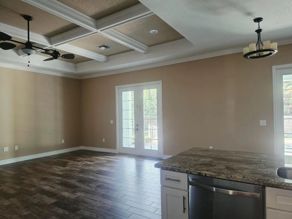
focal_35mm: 23
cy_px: 110
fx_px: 194
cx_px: 146
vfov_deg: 58.9
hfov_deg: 73.9
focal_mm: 6.3
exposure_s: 1/120
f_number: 1.7
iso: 500
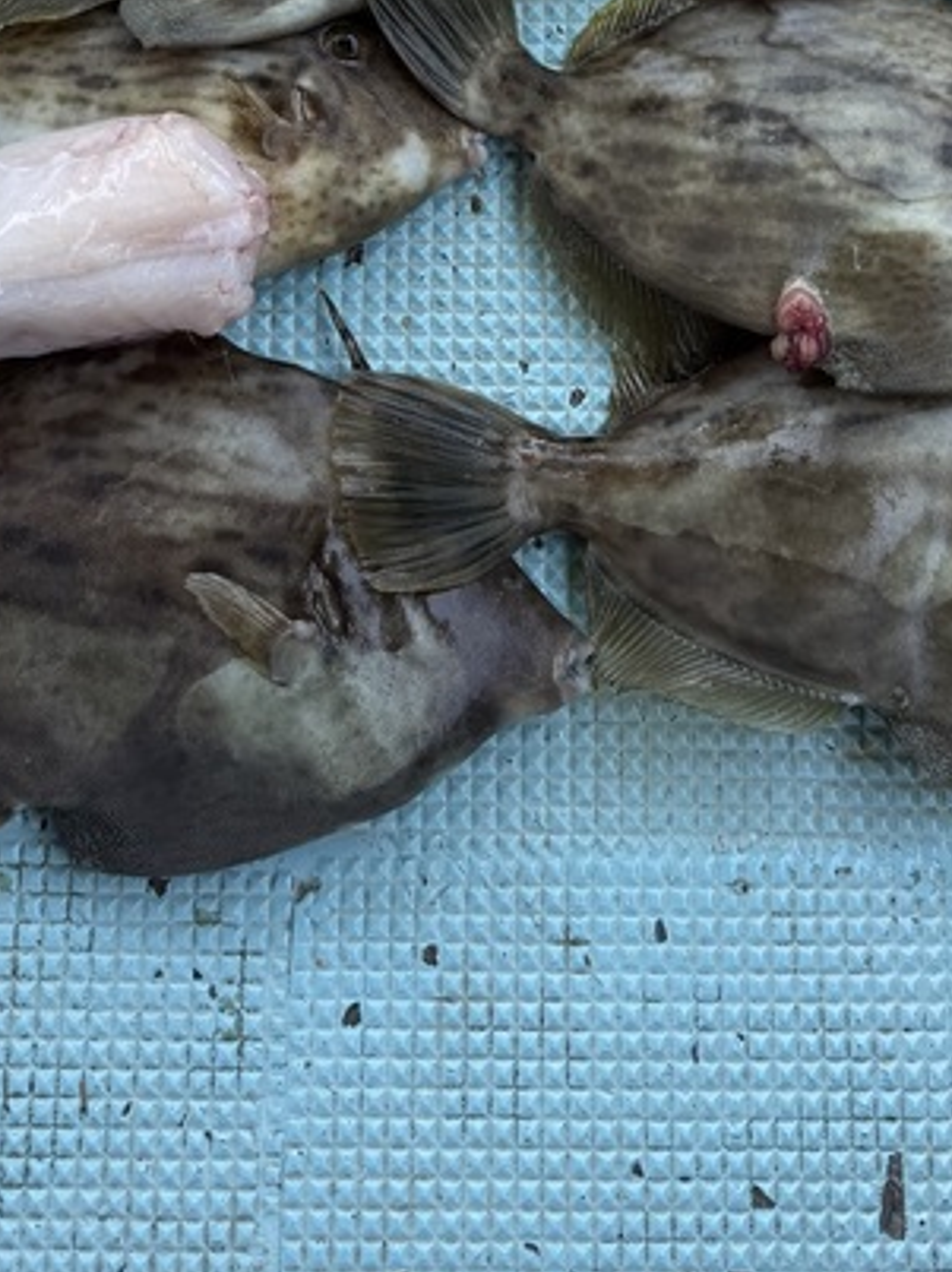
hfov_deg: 28.5
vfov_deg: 35.1
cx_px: 459
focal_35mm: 51
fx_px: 1872
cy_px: 101
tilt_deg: -74.9
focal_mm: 6.76
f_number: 1.78
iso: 80
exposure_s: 1/584
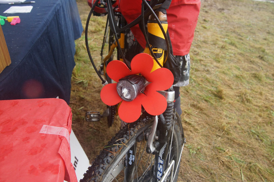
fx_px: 205
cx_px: 137
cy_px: 91
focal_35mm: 27
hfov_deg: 67.4
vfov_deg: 47.9
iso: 800
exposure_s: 1/200
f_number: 6.7
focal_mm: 18
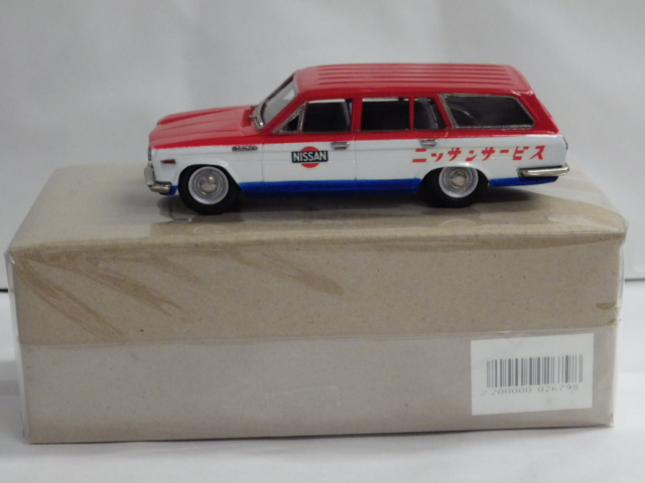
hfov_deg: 27.4
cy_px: 242
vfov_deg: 20.7
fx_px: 1323
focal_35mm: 71
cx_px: 322
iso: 640
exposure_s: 1/60
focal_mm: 12.8
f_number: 4.2
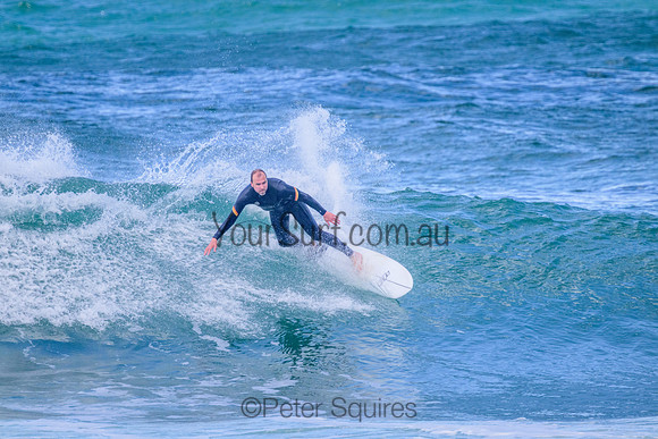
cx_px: 329
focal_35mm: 800
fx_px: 14625
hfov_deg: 2.6
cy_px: 220
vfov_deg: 1.7
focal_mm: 800
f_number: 11
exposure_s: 1/1600
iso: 2200
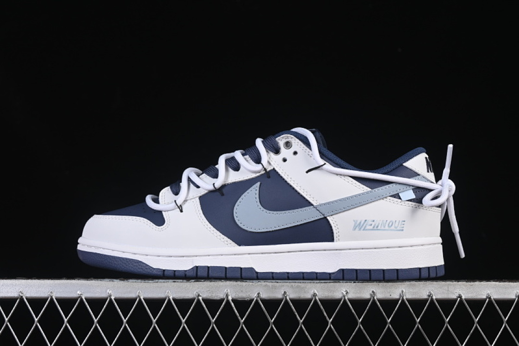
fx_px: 1081
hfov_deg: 27.0
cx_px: 260
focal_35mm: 75
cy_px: 173
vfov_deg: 18.2
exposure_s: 1/80
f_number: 8
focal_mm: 50
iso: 160
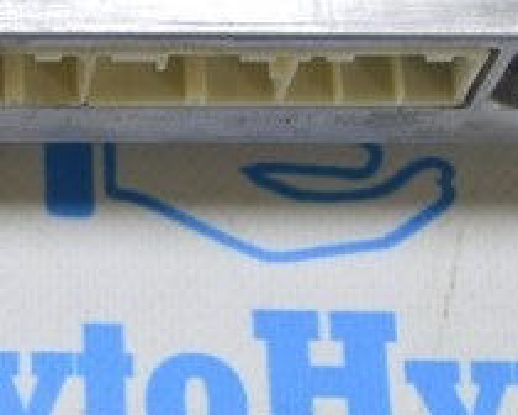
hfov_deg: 11.4
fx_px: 2530
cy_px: -253
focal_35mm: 165
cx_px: -178
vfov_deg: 9.1
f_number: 5.6
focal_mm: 24
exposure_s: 1/20
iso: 400
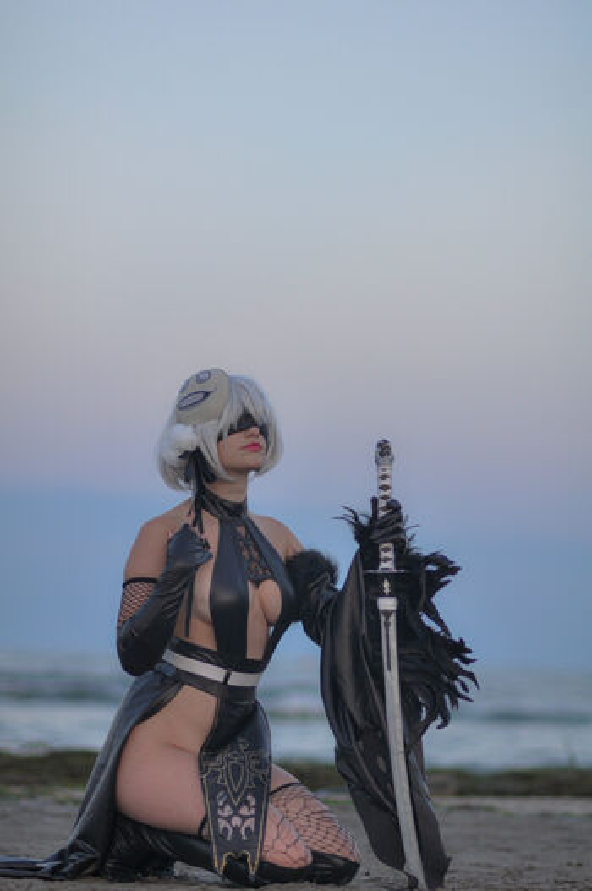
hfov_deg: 10.7
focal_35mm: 128
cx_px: 296
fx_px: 3153
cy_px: 446
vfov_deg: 16.1
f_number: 1.8
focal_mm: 85
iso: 160
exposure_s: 1/320
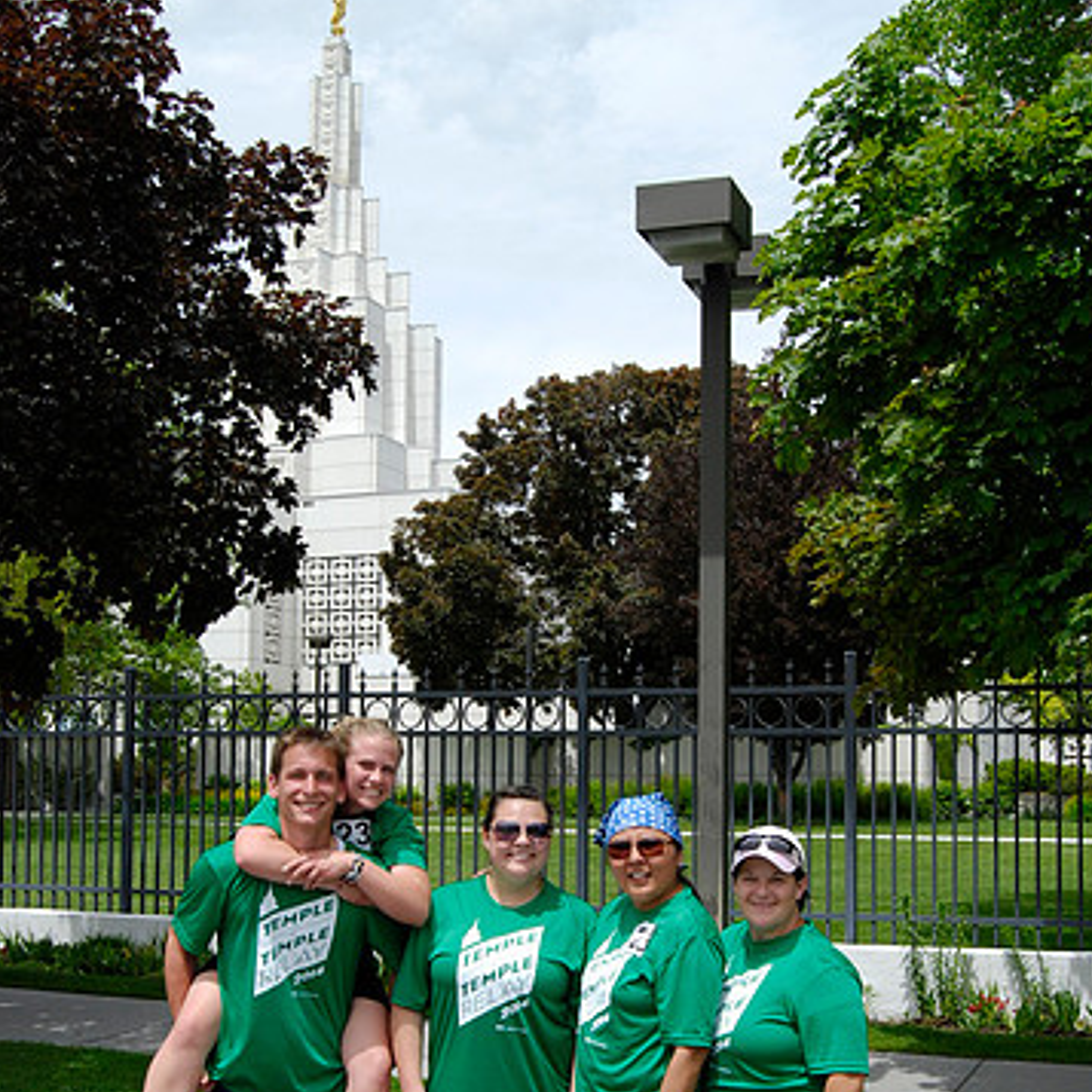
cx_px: 557
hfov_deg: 35.6
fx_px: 1702
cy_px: 728
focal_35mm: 48
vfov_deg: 35.2
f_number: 10
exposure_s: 1/640
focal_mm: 23
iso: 400
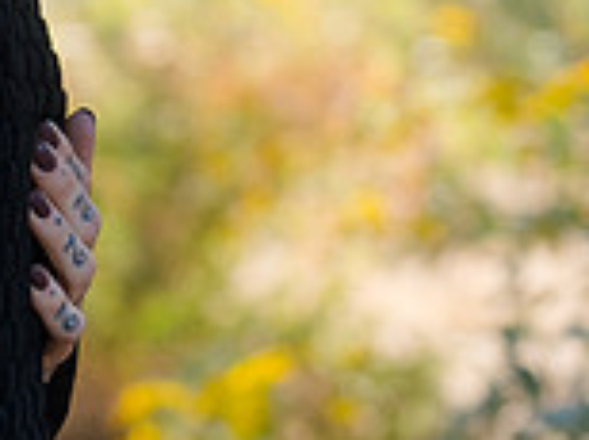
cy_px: -193
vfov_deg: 3.9
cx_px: -413
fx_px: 6354
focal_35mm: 374
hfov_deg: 5.2
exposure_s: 1/250
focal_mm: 103
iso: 100
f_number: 4.5
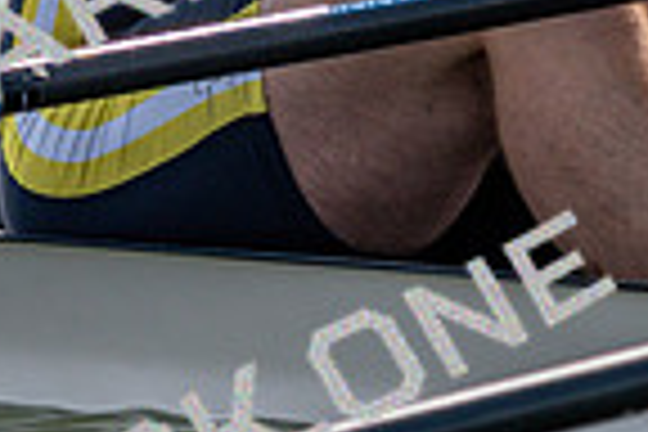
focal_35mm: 806
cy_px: -272
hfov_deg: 2.6
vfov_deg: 1.7
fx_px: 14507
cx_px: 441
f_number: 5.6
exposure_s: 1/1600
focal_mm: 200
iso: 200
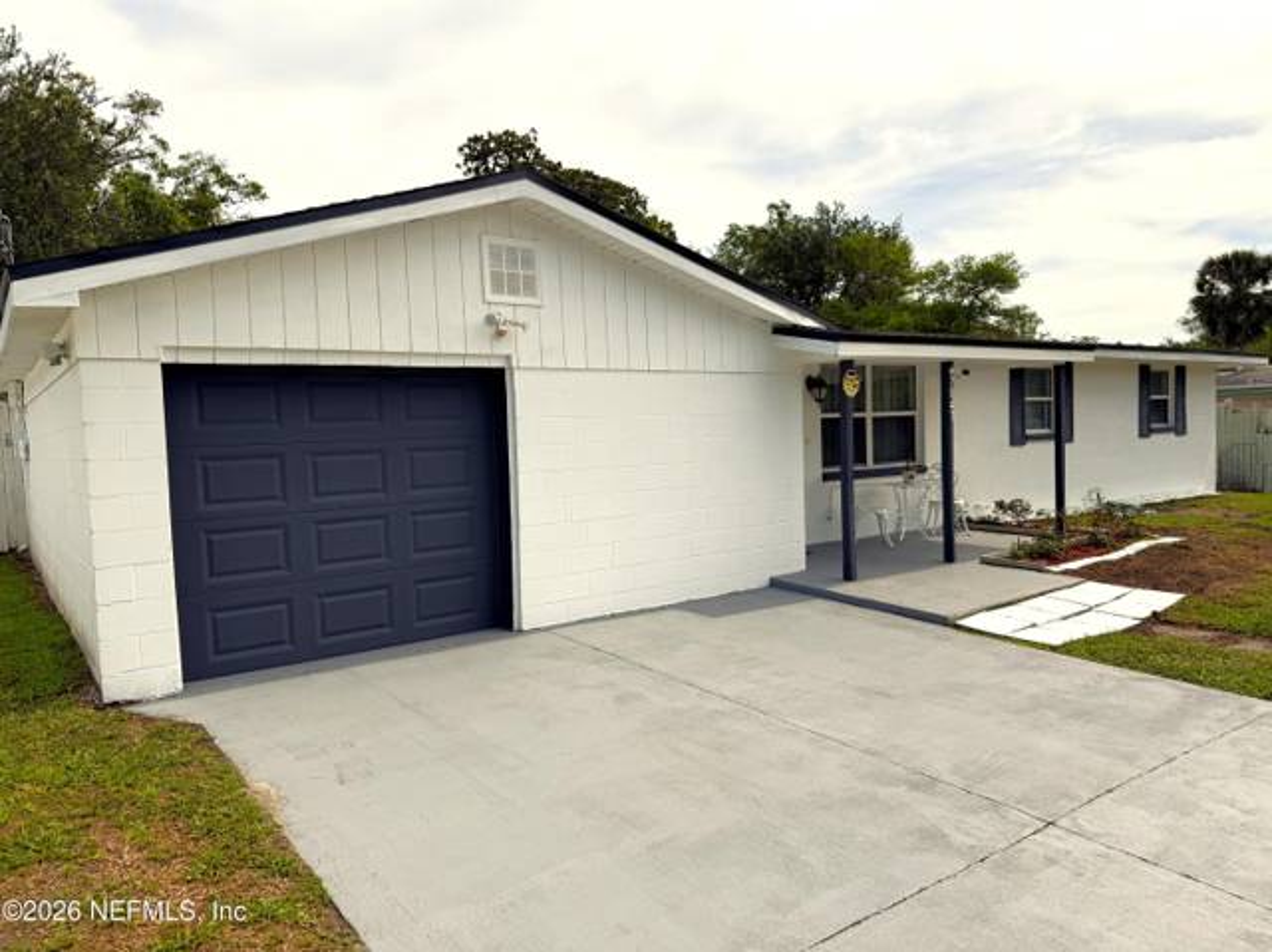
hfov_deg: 71.6
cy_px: 476
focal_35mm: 24
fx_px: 881
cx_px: 636
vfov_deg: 56.8
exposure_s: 1/6711
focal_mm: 6.76
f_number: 1.78
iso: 80
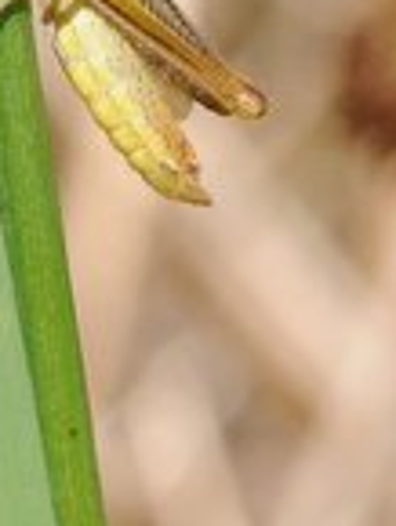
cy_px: -141
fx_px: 10145
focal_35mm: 666
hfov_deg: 2.2
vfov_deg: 3.0
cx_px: 11
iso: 500
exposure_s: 1/800
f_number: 13
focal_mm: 105
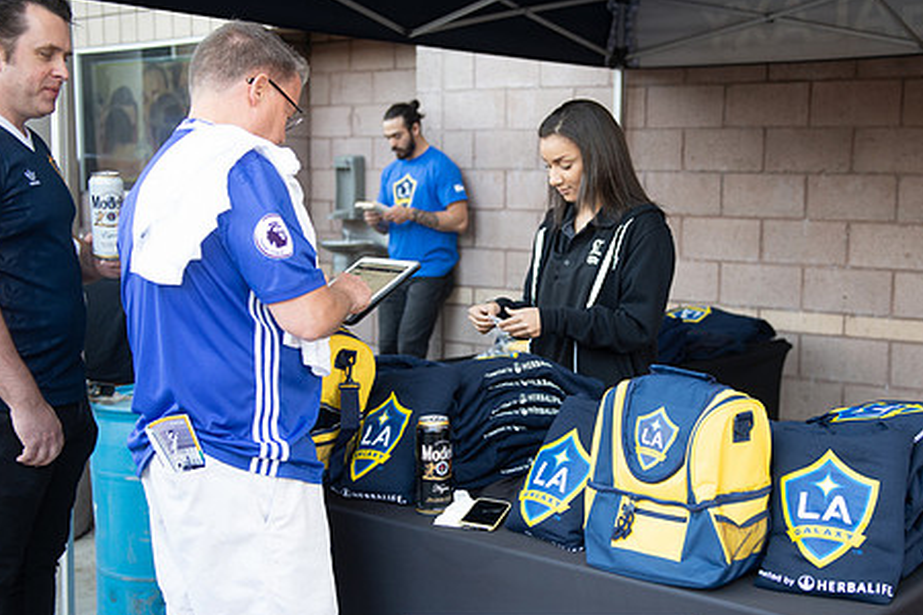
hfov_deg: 40.2
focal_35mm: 49
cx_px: 548
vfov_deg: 27.5
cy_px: 337
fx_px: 1256
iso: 250
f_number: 2.8
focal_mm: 38
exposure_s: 1/100
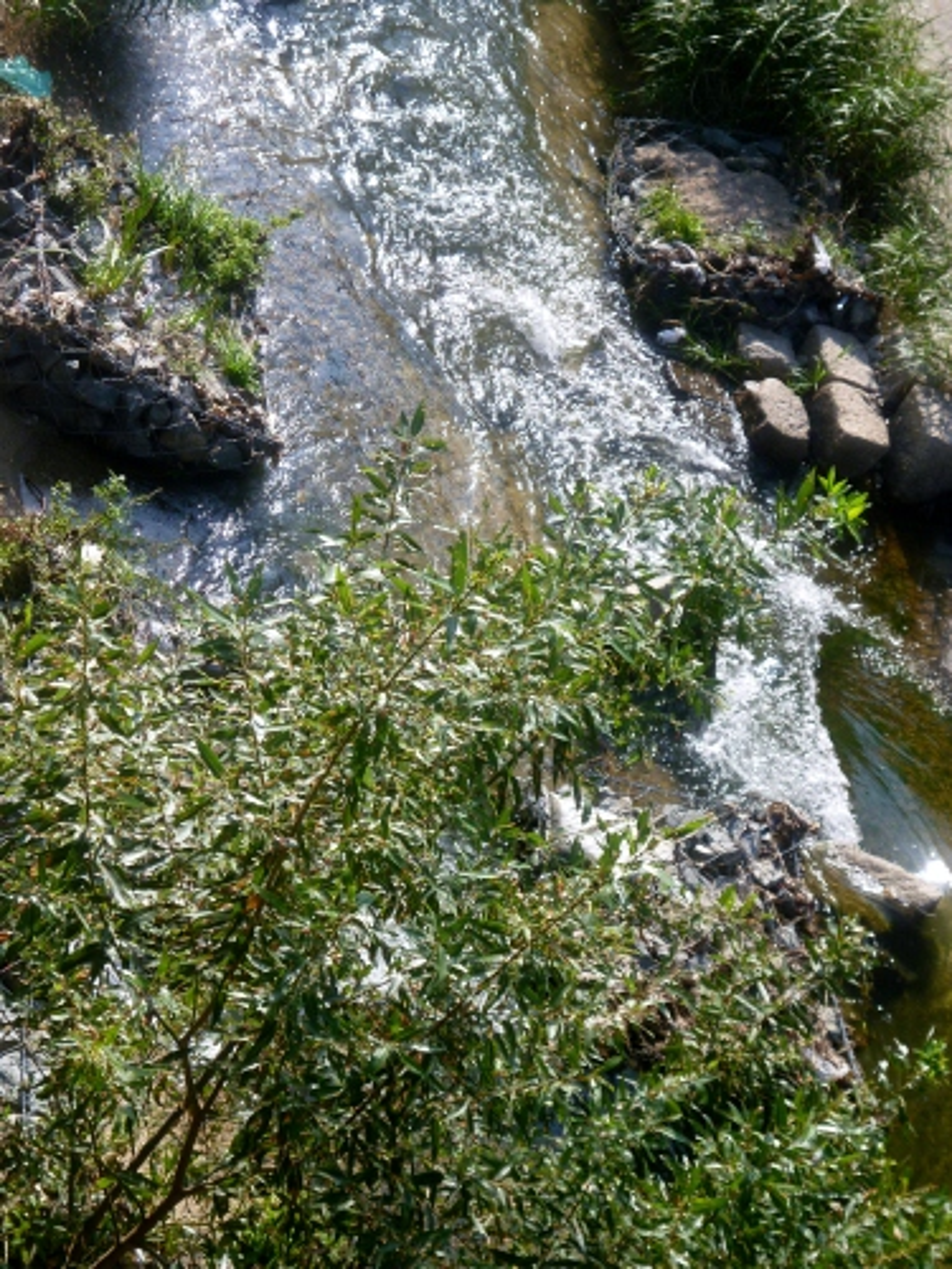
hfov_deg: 17.2
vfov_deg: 22.8
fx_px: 3154
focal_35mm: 86
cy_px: 634
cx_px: 476
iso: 100
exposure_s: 1/200
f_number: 4.8
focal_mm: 15.3
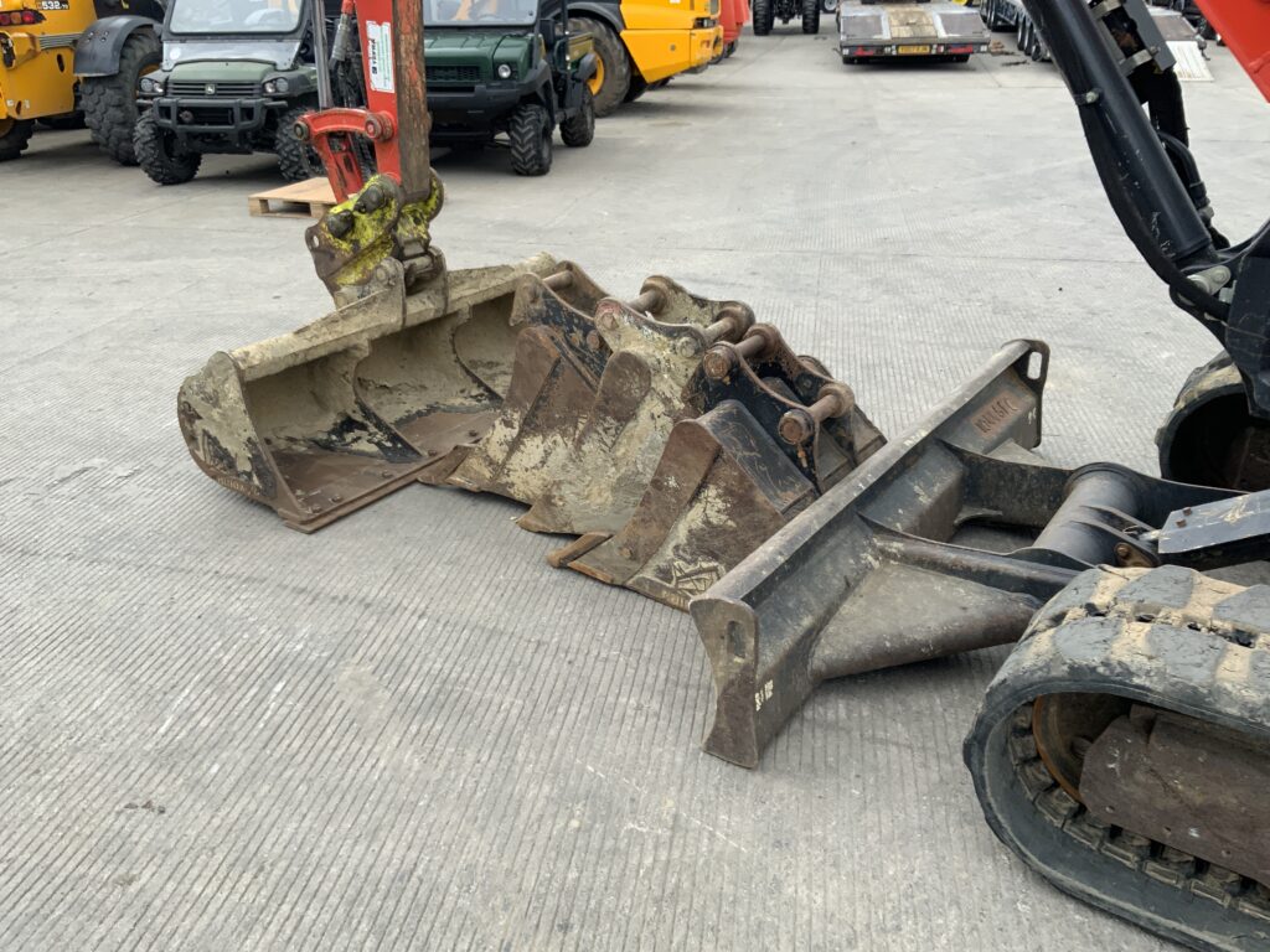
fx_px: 1064
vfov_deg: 48.2
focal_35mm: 29
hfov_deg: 61.7
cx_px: 635
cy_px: 476
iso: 16
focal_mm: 3
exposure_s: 1/346
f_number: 1.8
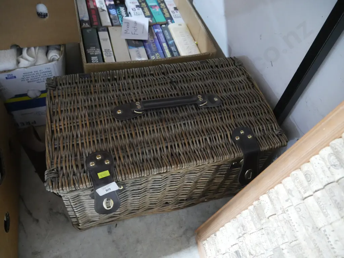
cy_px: 129
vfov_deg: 49.7
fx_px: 278
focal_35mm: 28
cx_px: 172
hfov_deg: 63.4
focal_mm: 14
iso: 3200
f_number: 3.5
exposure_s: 1/50
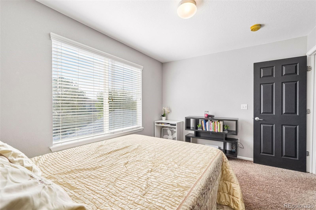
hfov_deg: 100.4
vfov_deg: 77.3
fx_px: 132
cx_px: 158
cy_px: 105
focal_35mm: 15
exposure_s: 1/60
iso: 800
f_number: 8
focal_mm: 10
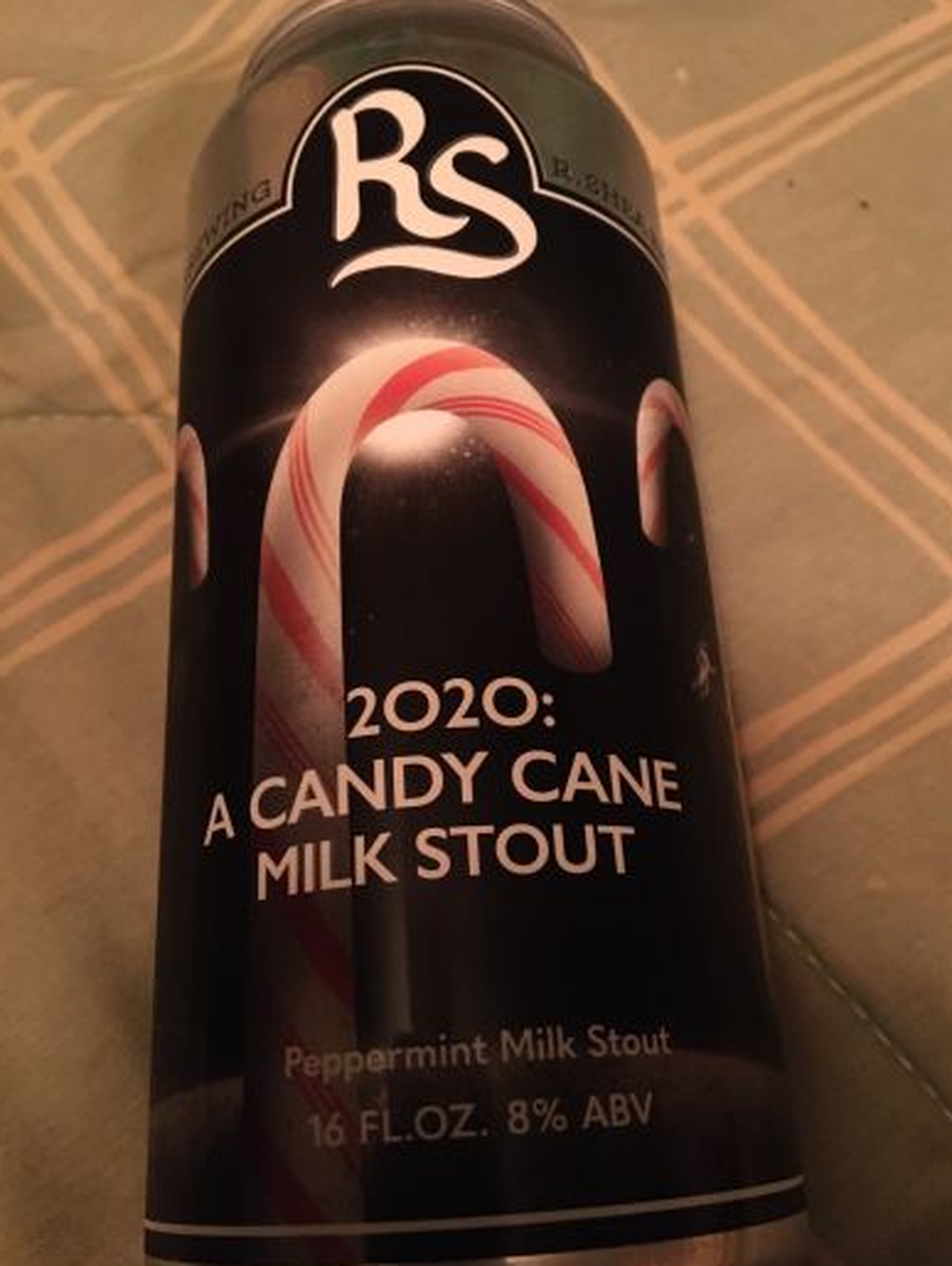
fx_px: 1099
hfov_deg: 46.8
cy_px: 650
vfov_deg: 59.9
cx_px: 477
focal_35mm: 30
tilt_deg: -59.1
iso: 640
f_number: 2.2
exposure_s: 1/15
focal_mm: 4.15
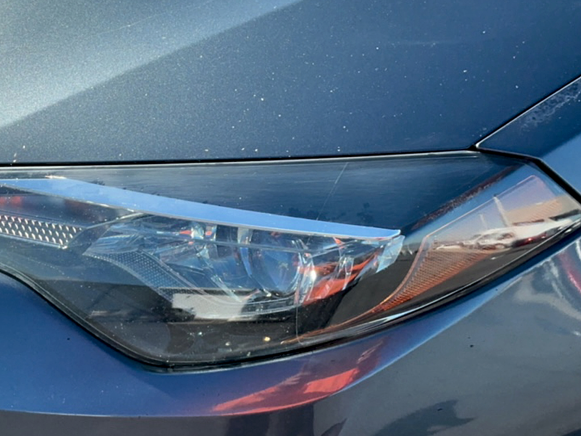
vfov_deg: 30.3
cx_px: 200
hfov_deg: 39.3
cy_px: 229
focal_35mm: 48
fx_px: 806
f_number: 1.8
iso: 25
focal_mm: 3
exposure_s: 1/627
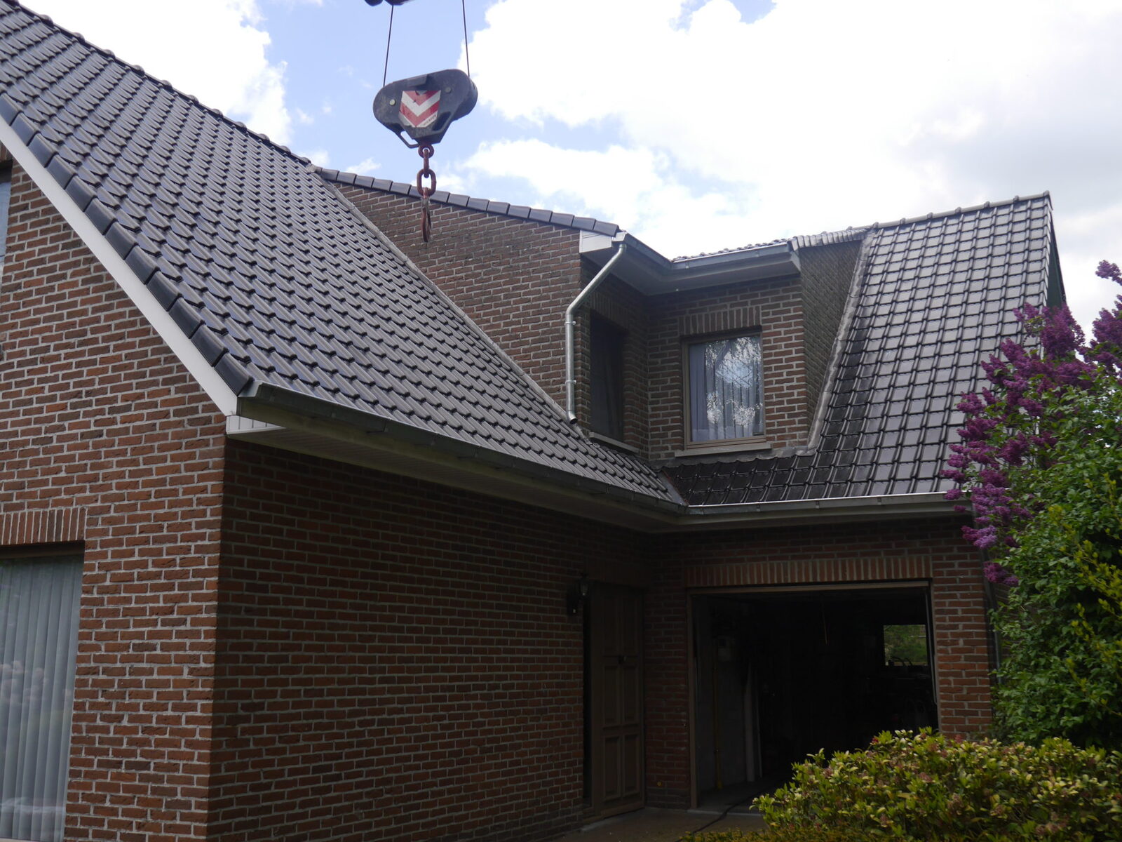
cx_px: 561
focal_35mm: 38
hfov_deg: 49.0
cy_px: 421
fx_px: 1232
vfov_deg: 37.7
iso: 160
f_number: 4.1
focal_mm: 19
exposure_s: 1/500
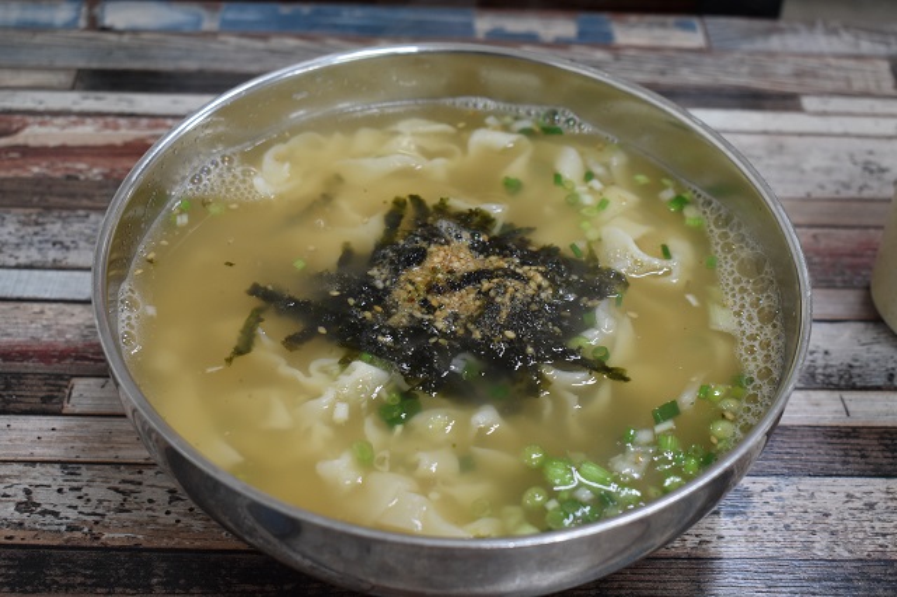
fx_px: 1195
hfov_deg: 41.1
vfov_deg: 28.0
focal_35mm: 48
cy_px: 298
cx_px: 448
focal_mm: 32
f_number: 5.6
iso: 800
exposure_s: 1/125
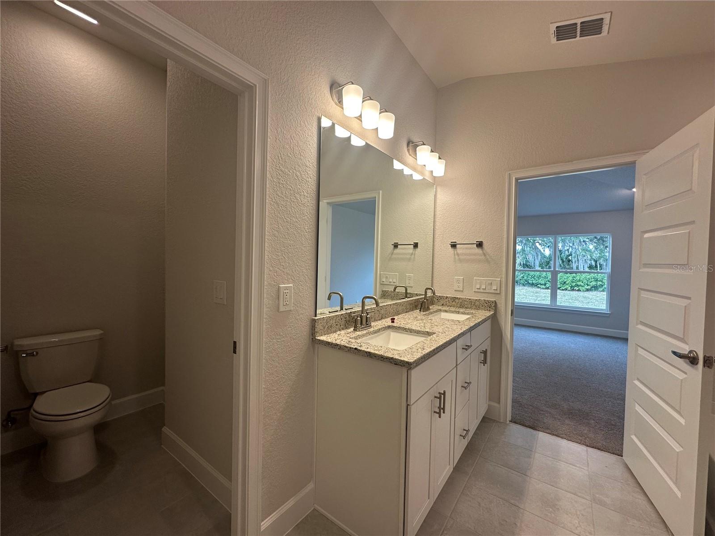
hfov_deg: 102.1
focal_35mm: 14
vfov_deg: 85.7
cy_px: 268
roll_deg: -1.2
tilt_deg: -1.4
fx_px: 289
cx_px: 358
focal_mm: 2.22
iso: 80
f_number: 2.2
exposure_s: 1/120
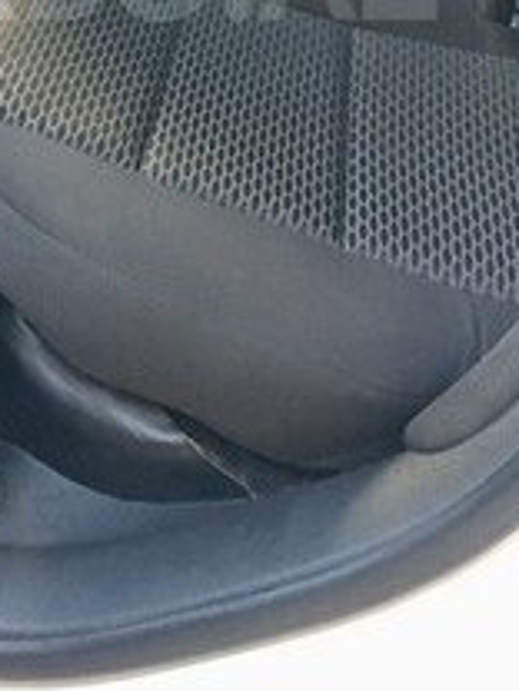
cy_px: -30
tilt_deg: -29.3
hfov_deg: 21.0
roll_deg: +3.8
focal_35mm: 69
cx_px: 96
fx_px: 1379
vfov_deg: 26.4
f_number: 2.2
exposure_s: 1/33
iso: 160
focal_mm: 4.15
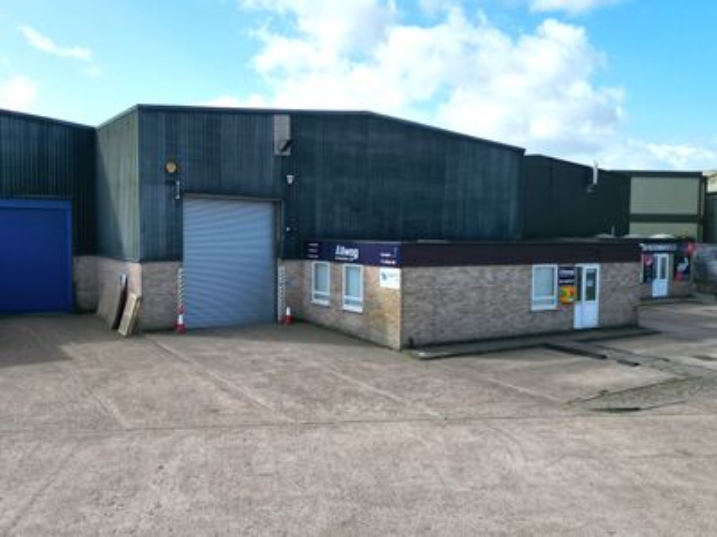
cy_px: 268
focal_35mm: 24
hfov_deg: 71.6
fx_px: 497
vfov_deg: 56.8
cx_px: 358
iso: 160
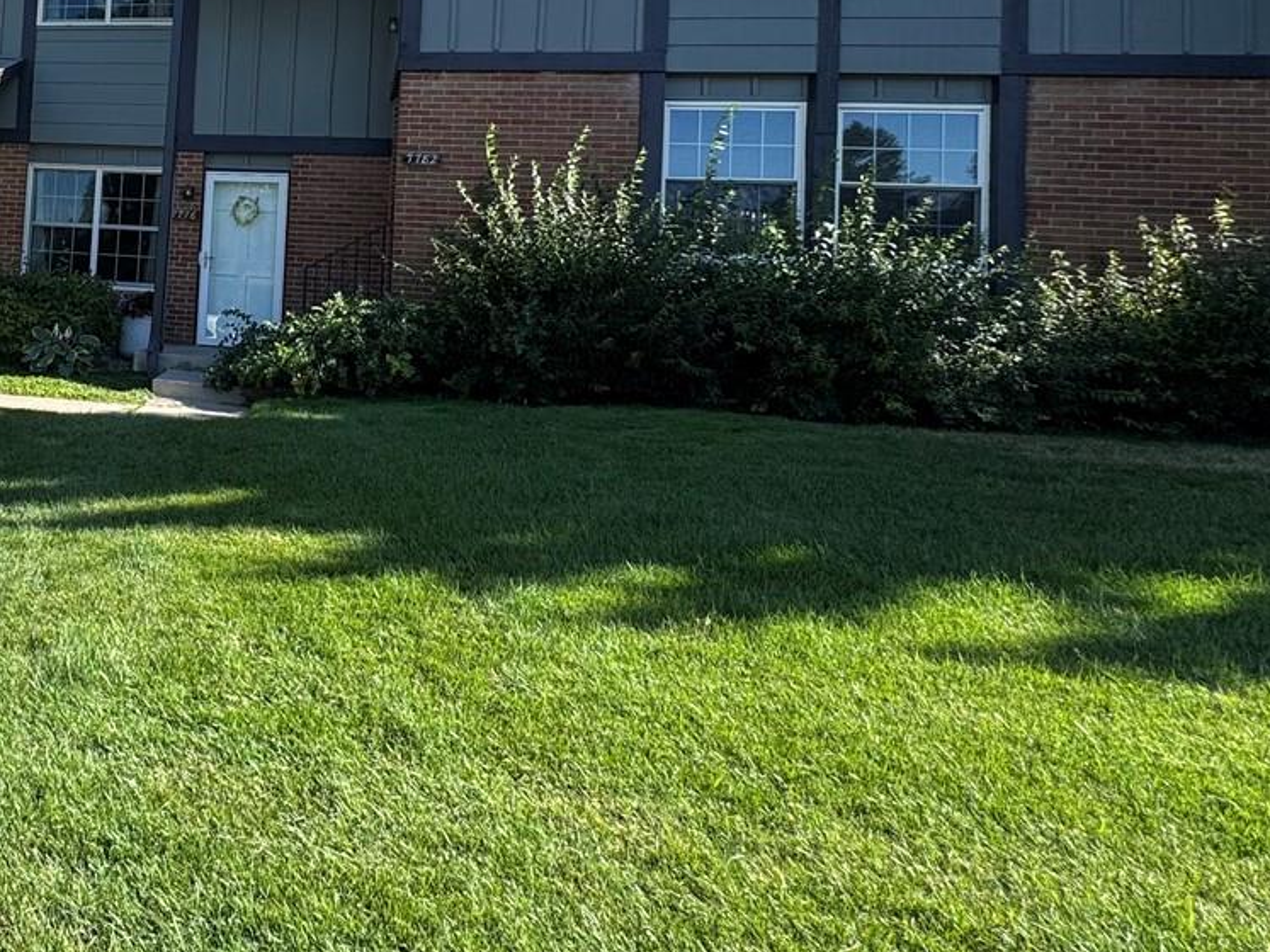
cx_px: -2
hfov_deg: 49.0
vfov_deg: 45.1
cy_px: 231
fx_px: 1100
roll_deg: -3.7
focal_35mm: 30
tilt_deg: +2.9
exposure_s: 1/600
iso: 40
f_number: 2.2
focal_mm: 2.22
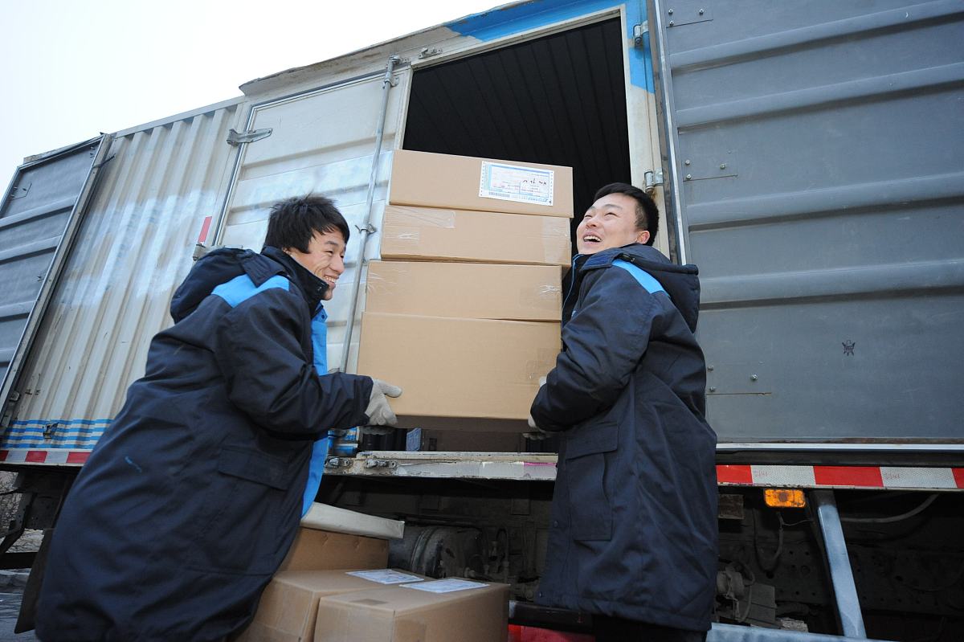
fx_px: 509
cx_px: 482
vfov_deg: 64.5
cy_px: 321
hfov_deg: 86.9
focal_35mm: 19
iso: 2500
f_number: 3.5
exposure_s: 1/80
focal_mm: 19
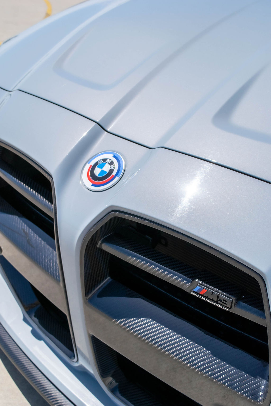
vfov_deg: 47.9
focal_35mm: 40
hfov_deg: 33.0
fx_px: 457
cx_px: 136
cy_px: 203
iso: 400
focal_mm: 27
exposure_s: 1/2000
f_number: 8
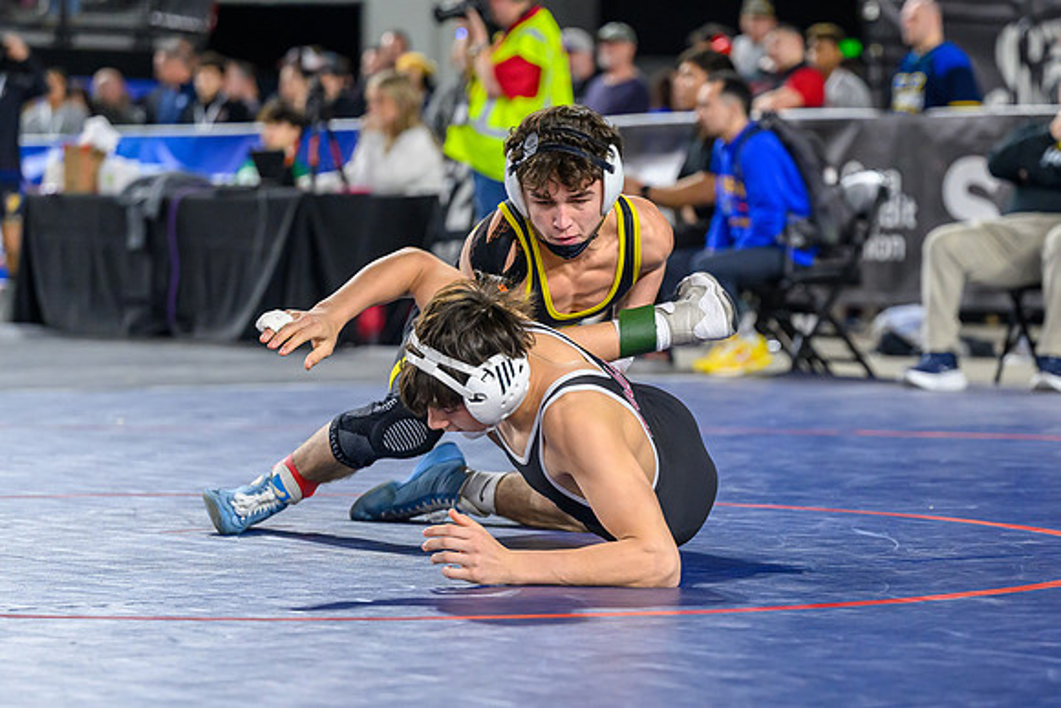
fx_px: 4377
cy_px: 367
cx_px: 744
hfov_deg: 13.8
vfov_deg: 9.2
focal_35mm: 148
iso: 2000
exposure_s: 1/800
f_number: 2.8
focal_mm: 92
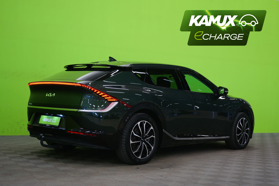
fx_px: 387
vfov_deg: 27.0
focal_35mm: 50
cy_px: 93
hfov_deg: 39.6
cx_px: 140
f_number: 4.5
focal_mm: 50
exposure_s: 1/10
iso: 400
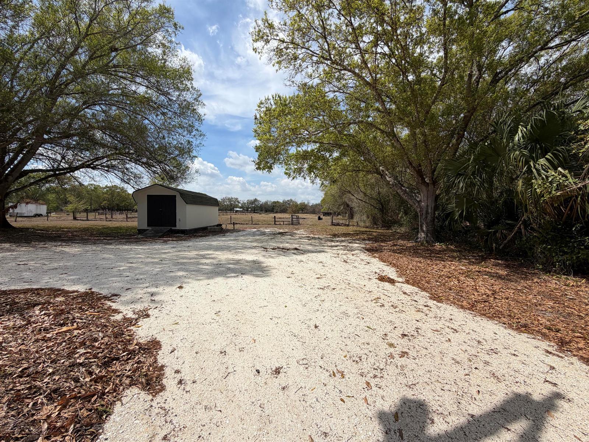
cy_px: 221
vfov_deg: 85.7
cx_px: 294
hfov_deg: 102.1
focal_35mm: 14
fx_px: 238
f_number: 2.2
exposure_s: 1/1399
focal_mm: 2.22
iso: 20
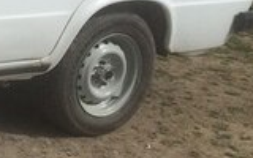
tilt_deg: -12.4
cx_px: -232
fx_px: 876
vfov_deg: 10.1
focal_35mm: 127
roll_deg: -6.9
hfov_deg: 14.1
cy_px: -58
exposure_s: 1/3425
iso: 32
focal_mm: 4.15
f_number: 2.2
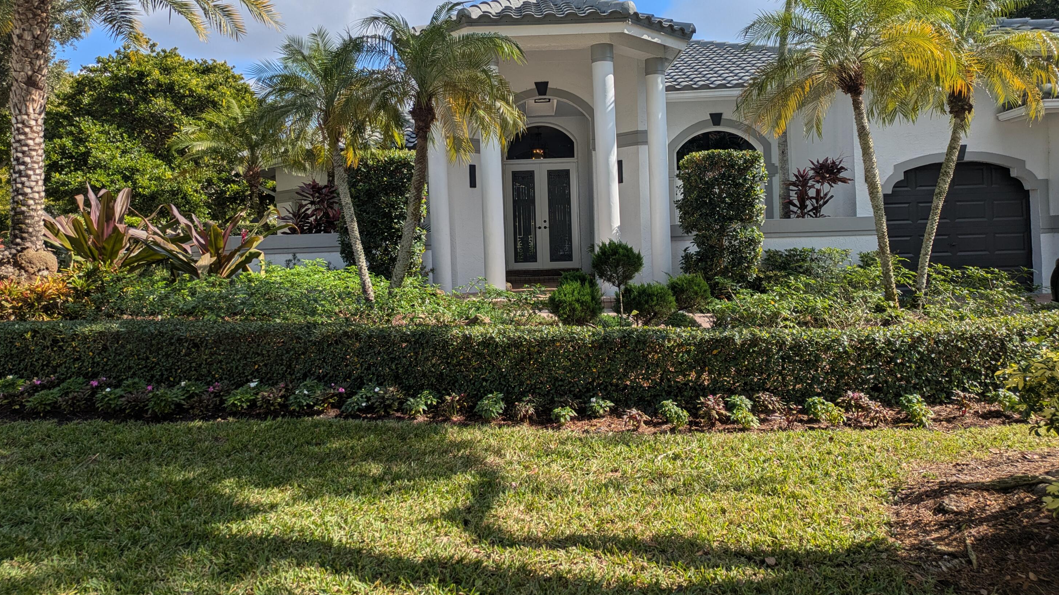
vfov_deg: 41.3
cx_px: 539
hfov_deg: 67.9
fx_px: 786
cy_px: 234
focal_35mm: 28
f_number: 1.89
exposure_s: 1/2451
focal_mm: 5.43
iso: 45
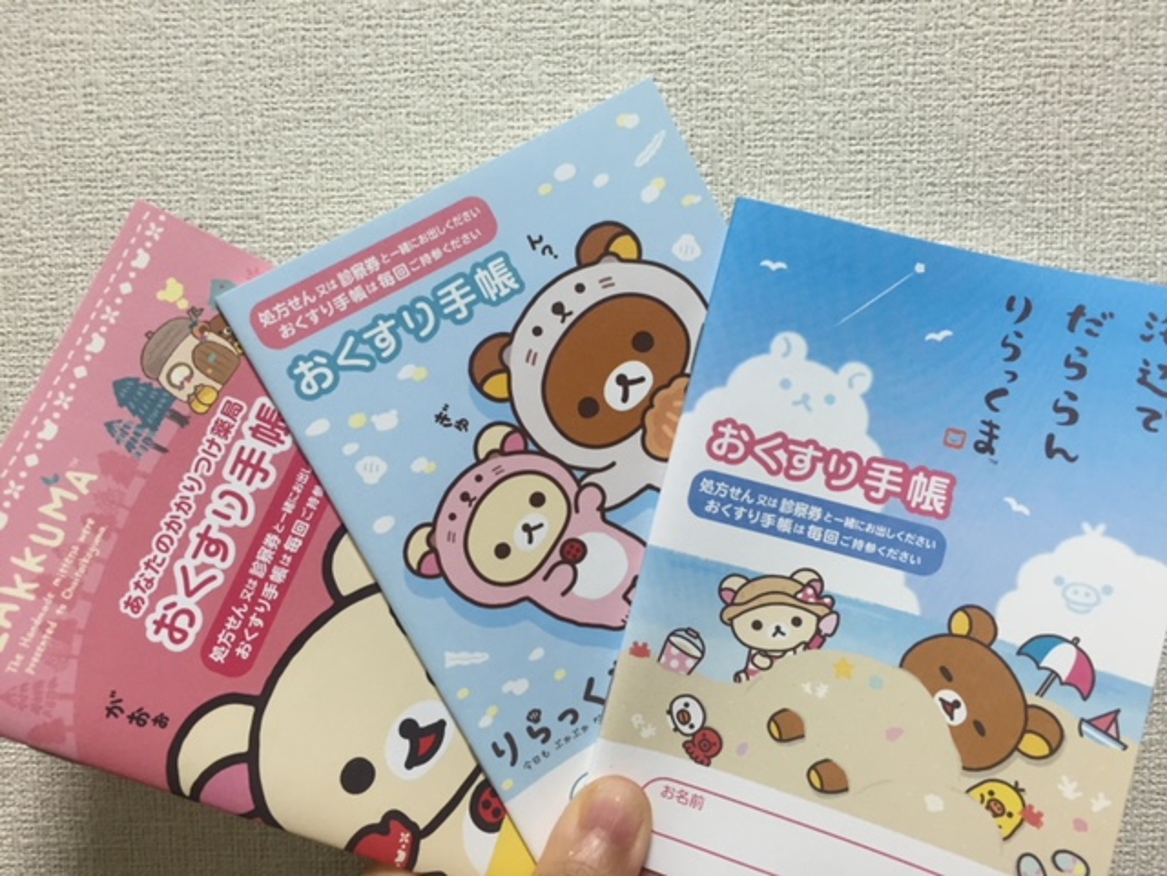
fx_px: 978
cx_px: 584
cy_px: 438
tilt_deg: -5.4
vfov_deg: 48.2
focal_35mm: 29
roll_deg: +1.4
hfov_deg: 61.7
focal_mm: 4.15
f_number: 2.2
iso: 40
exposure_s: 1/30
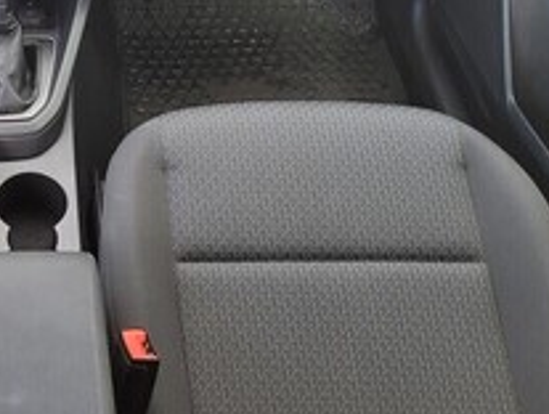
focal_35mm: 69
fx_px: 1096
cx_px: 29
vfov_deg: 20.6
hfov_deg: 26.9
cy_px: -15
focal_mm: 5.4
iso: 64
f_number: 1.8
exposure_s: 1/100
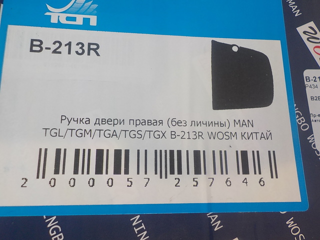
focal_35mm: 30
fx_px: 277
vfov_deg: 46.8
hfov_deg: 60.0
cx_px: 160
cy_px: 120
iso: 125
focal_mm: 4.1
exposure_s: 1/80
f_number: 3.3
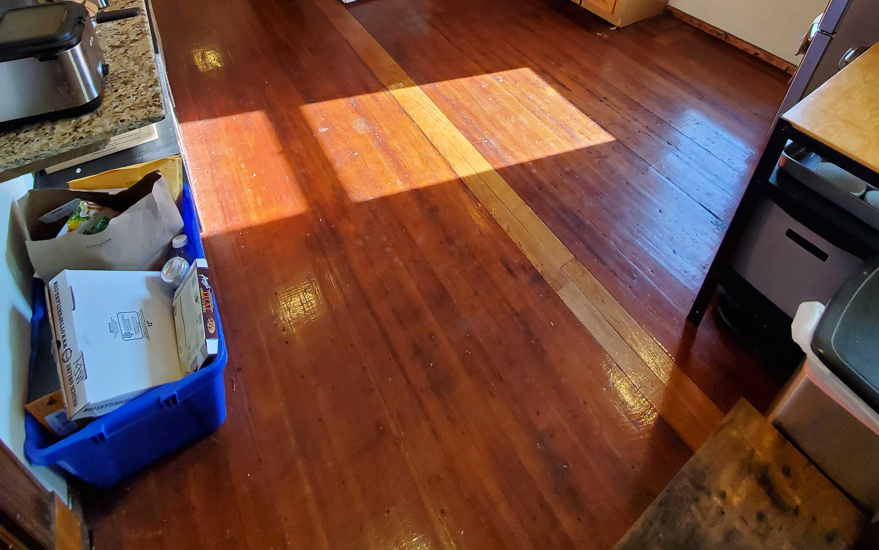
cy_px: 3
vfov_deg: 50.6
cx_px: 453
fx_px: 455
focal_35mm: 19
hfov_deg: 88.0
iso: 160
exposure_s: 1/59
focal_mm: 1.8
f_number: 2.2
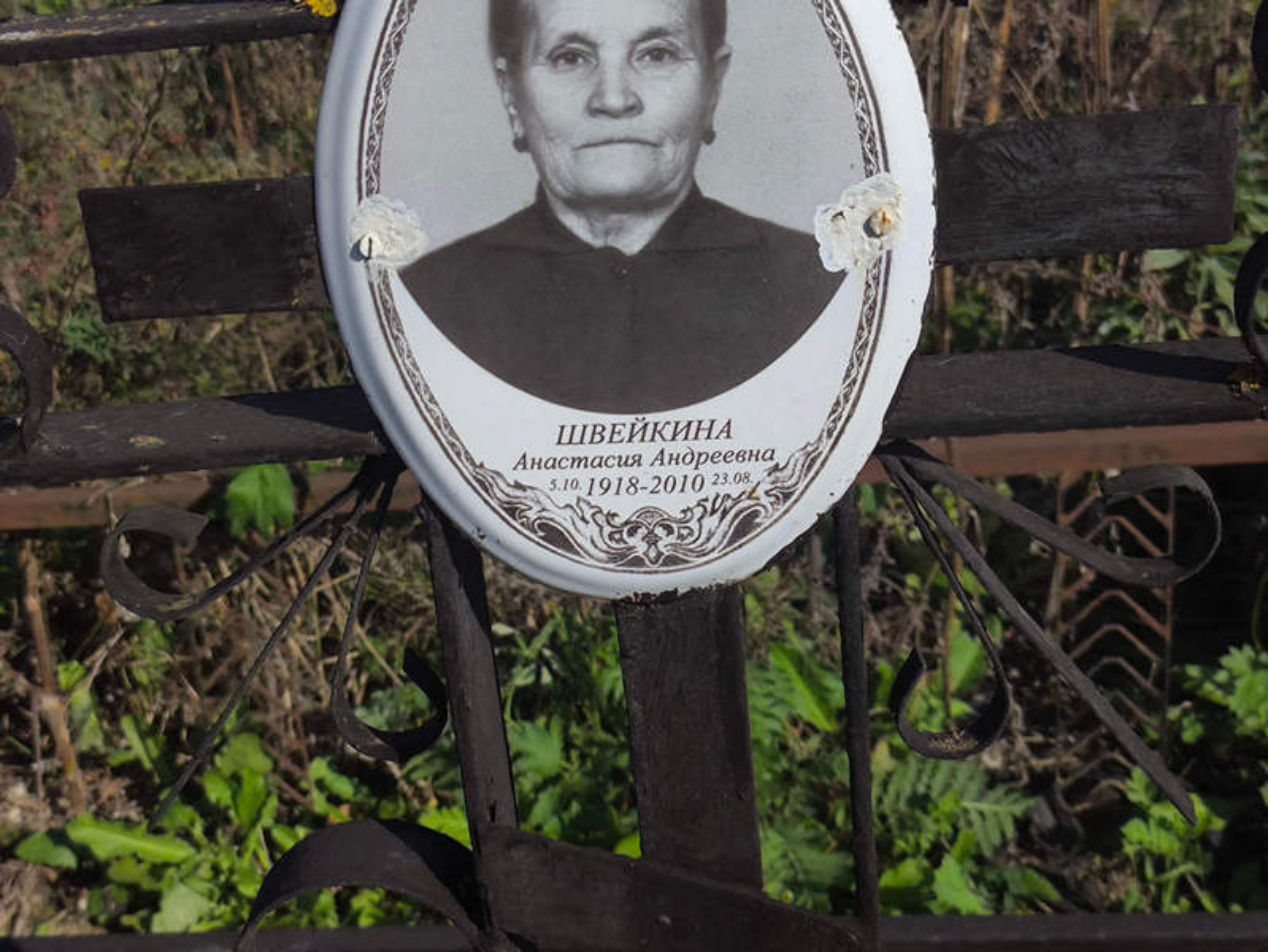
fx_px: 1832
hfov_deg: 38.2
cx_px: 634
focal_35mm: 50
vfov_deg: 29.1
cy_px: 476
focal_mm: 4.71
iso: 50
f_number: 1.7
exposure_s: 1/2949
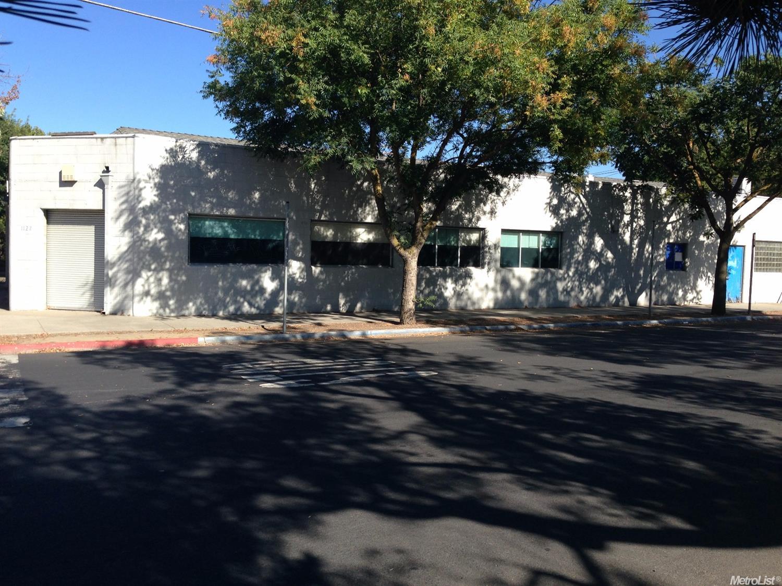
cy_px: 293
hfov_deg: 55.4
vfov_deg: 42.9
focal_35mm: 33
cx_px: 391
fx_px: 745
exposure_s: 1/919
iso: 50
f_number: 2.4
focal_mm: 4.12
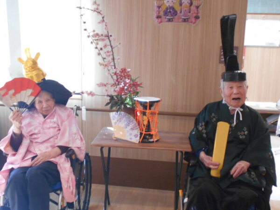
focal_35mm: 39
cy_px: 105
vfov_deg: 36.8
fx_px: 315
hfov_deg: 47.9
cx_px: 140
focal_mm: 6.7
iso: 360
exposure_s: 1/30
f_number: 3.9
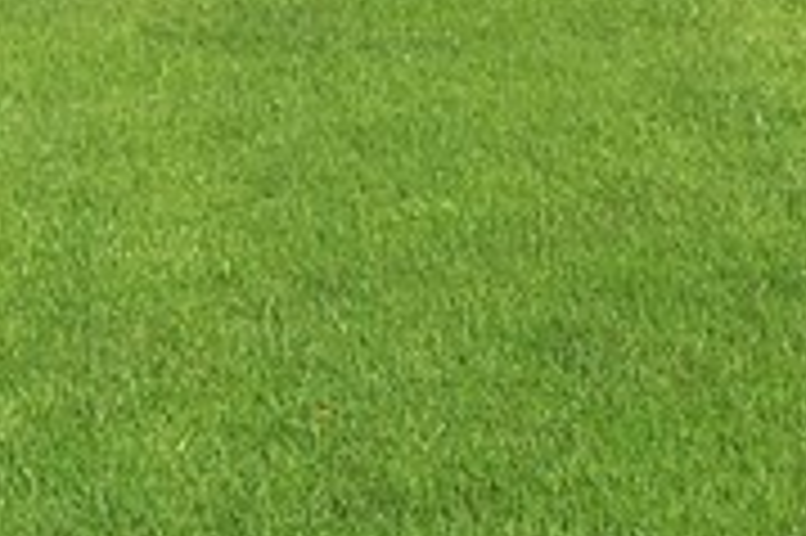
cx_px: 167
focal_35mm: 219
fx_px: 4899
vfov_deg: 6.0
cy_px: -707
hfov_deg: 9.4
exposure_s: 1/250
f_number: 14
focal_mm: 24
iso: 400
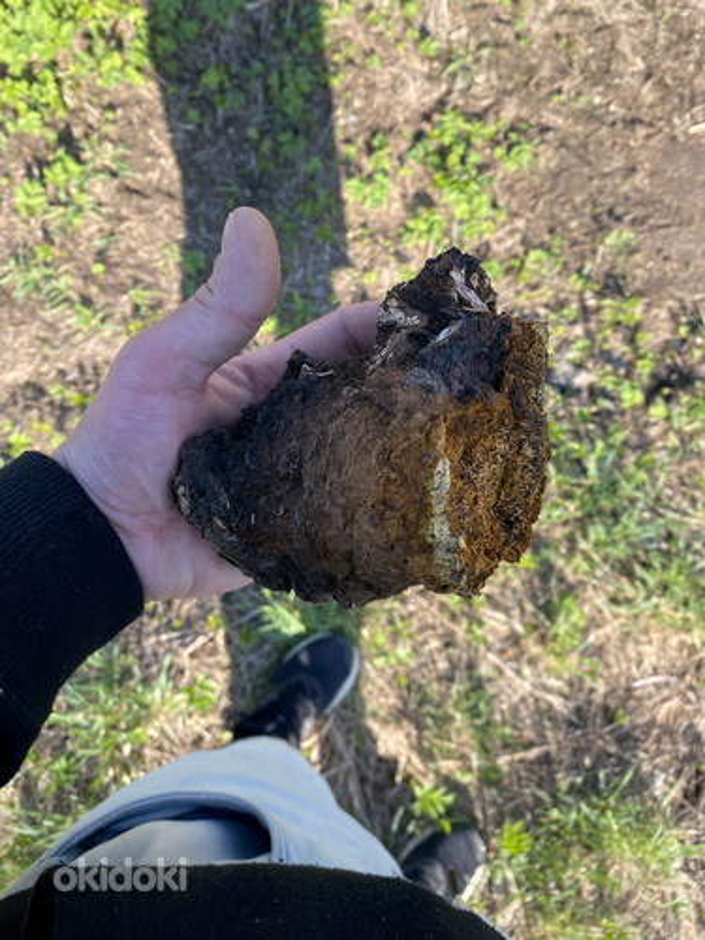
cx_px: 352
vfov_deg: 67.3
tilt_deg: -74.5
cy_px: 470
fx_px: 706
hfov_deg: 53.1
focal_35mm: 26
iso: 32
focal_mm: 4.25
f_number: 1.8
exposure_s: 1/487
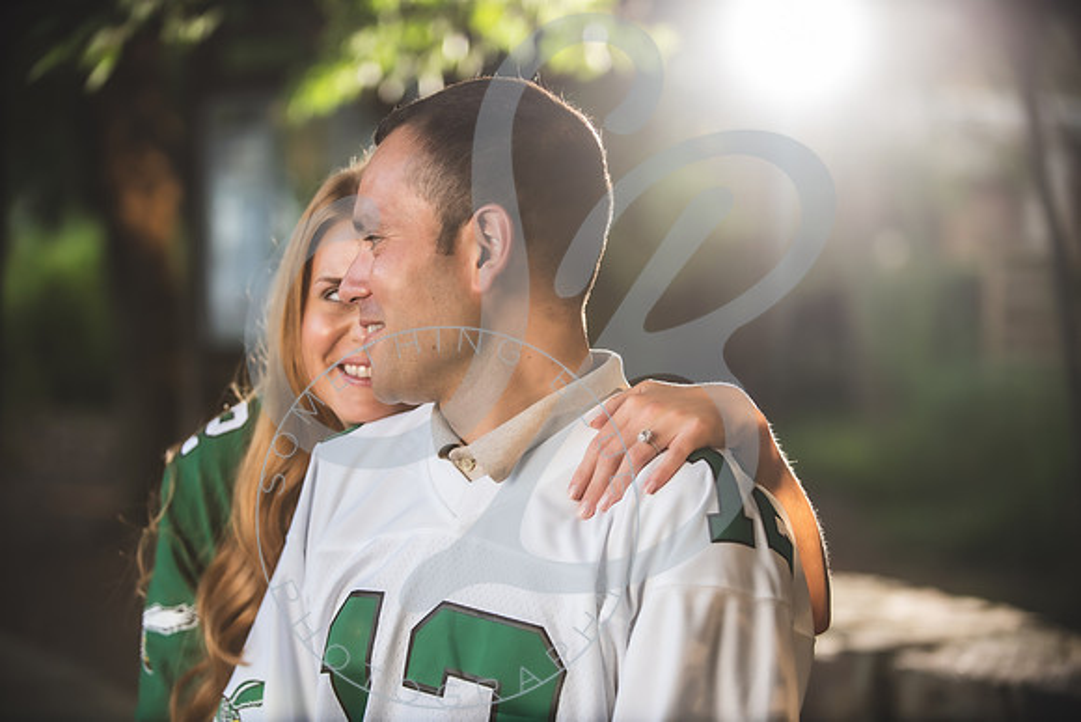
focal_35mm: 86
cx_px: 540
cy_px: 361
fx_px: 2583
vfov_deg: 15.9
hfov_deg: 23.6
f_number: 2.8
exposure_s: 1/250
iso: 200
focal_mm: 86
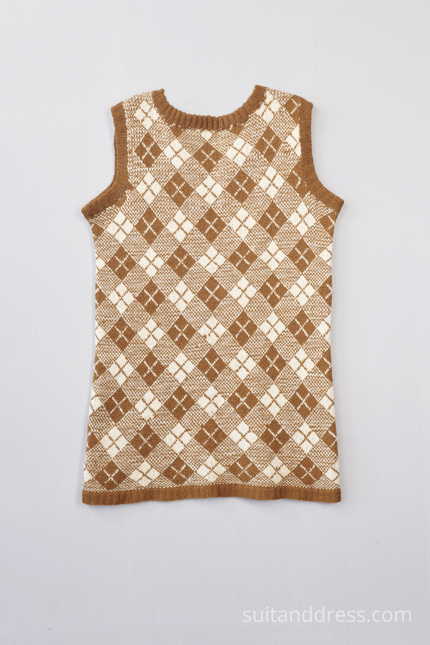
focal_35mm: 48
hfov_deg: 28.1
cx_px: 215
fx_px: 860
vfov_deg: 41.1
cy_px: 322
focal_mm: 32
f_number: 7.1
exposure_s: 1/40
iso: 320
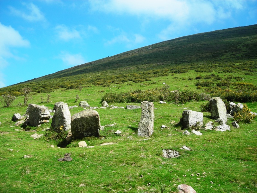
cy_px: 96
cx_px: 128
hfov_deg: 49.0
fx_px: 282
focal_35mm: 38
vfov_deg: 37.7
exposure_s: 1/120
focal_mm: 6.3
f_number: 6.4
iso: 50
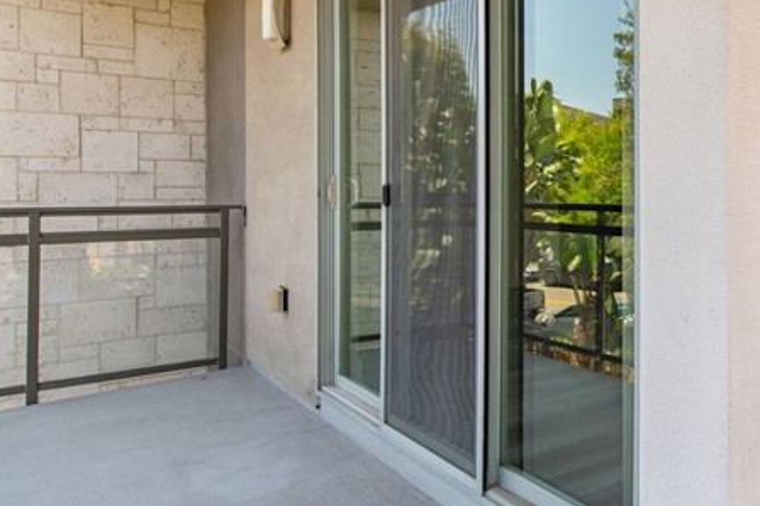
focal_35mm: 32
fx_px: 675
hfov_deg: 49.6
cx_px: 735
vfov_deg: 40.7
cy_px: 183
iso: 200
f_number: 5
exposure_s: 1/250
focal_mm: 14
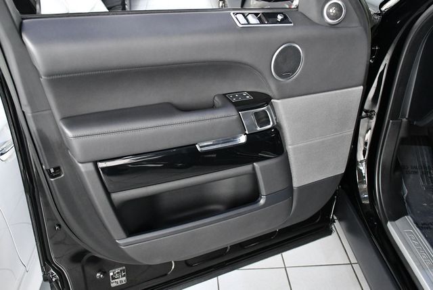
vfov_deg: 36.9
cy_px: 145
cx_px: 216
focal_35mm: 36
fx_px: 433
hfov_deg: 53.1
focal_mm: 18
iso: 2500
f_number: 3.5
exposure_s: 1/125
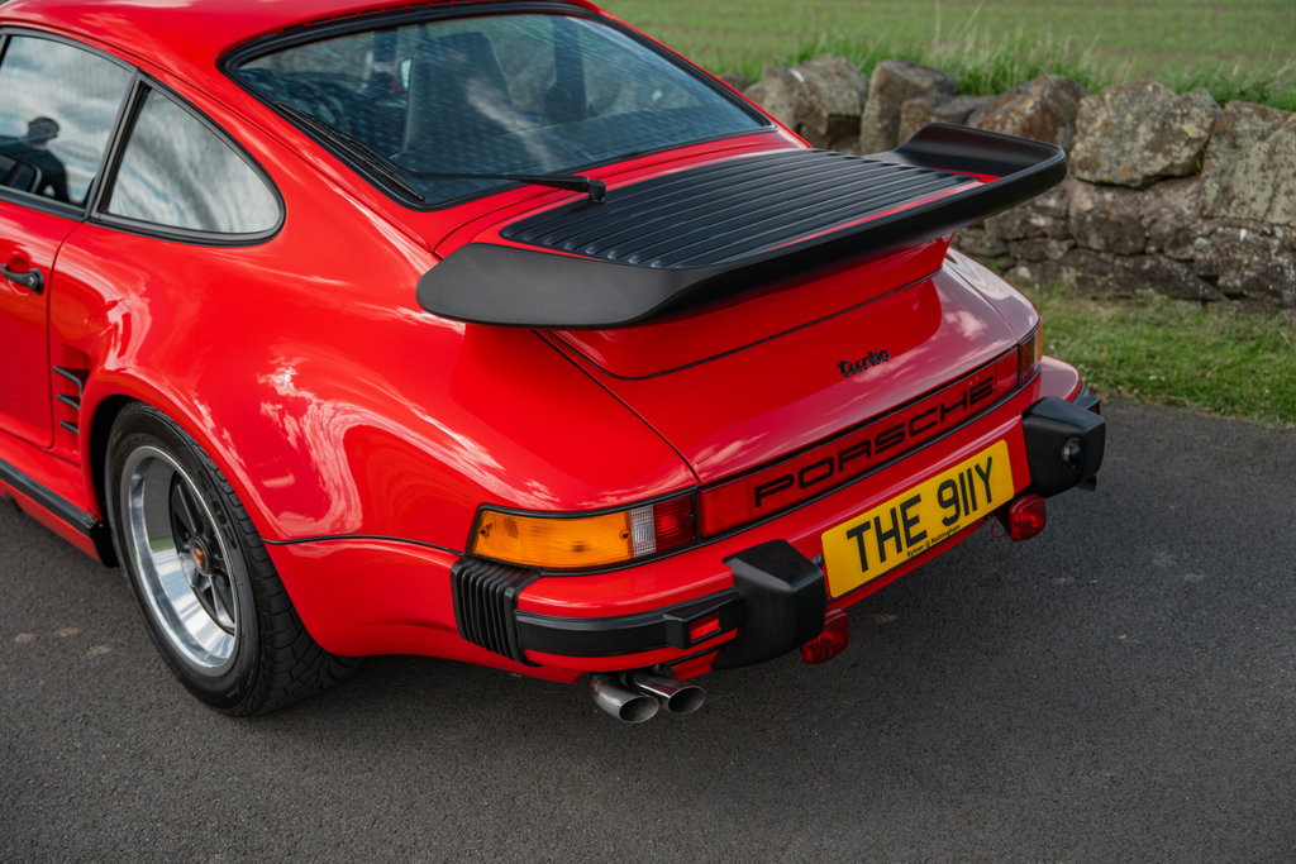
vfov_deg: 33.4
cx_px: 648
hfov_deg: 48.5
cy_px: 432
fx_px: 1440
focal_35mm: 40
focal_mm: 40
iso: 100
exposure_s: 1/640
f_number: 2.8
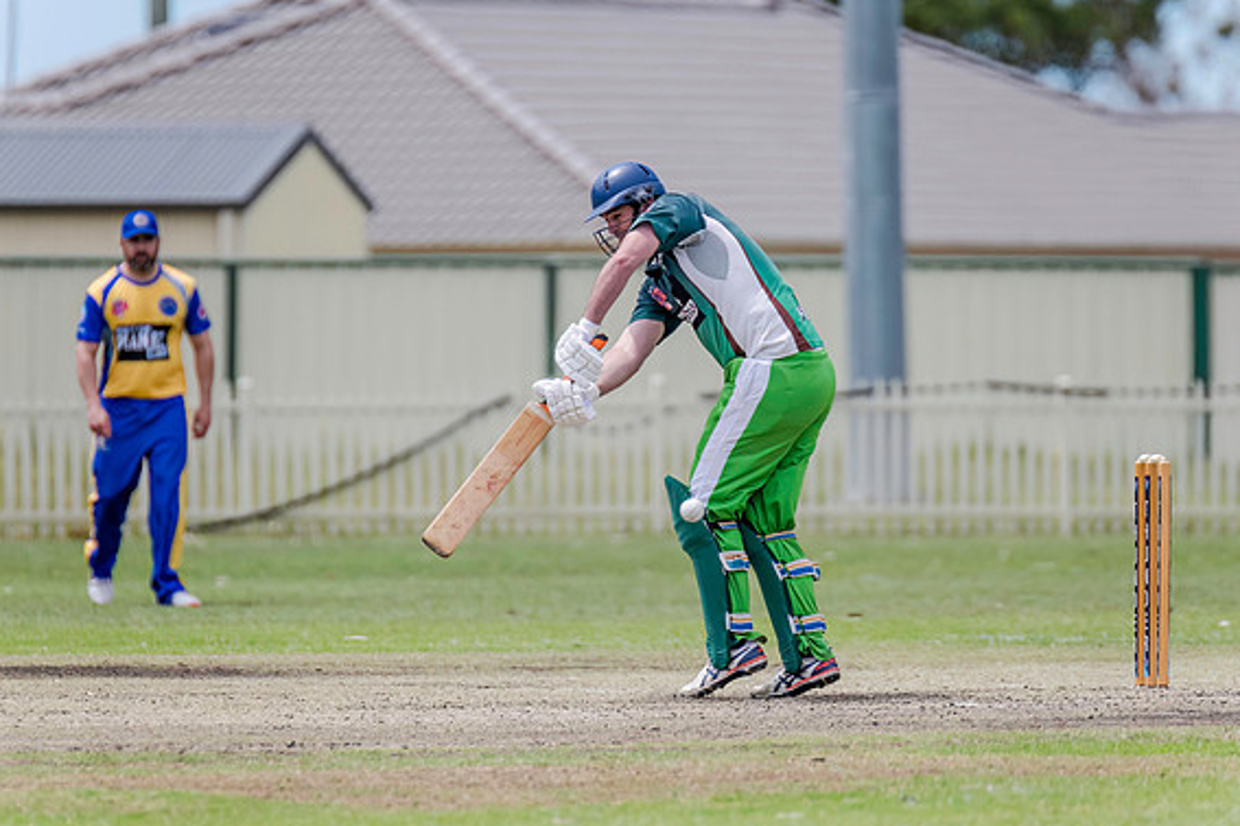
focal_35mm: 614
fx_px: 21147
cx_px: 615
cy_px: 408
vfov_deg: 2.2
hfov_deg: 3.4
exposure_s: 1/2500
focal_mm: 600
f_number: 7.1
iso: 800
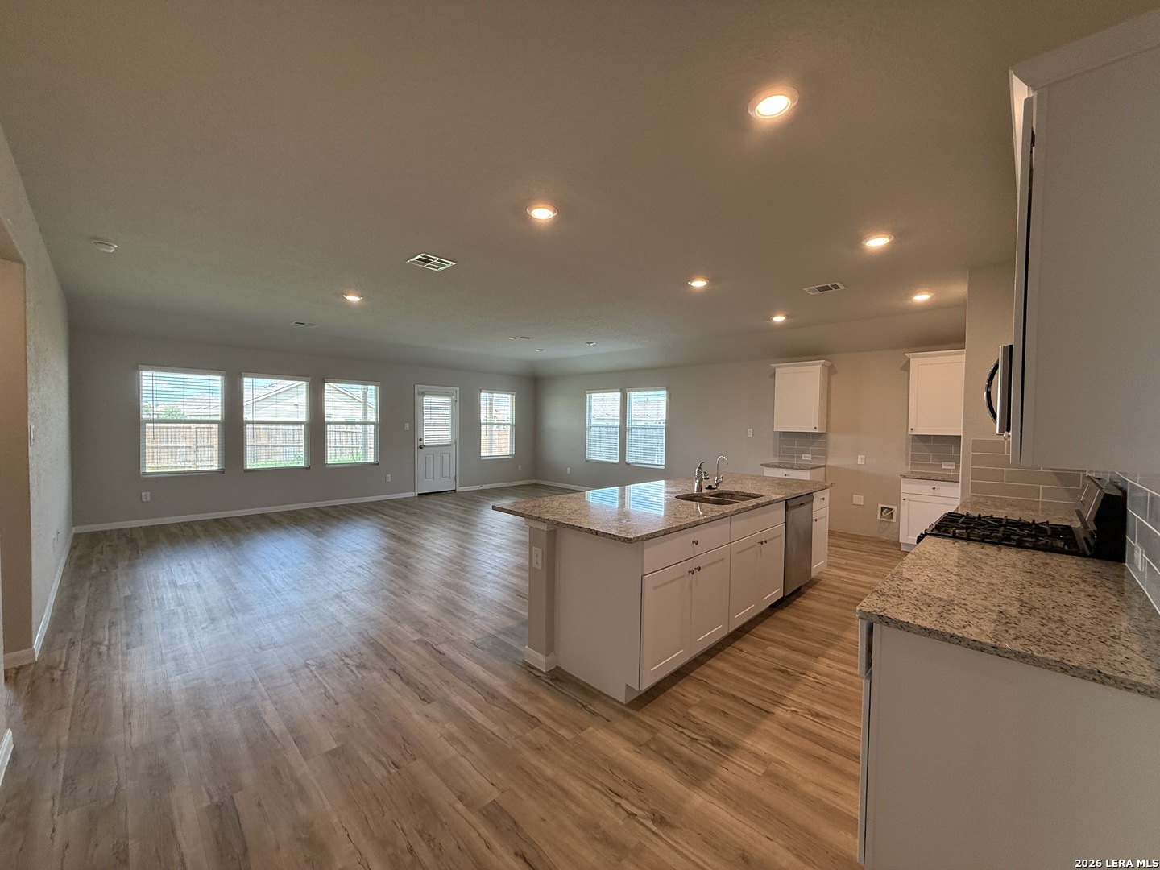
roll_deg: -0.7
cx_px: 580
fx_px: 469
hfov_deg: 102.1
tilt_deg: -0.3
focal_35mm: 14
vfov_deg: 85.7
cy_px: 435
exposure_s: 1/120
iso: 160
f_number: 2.2
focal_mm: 2.22
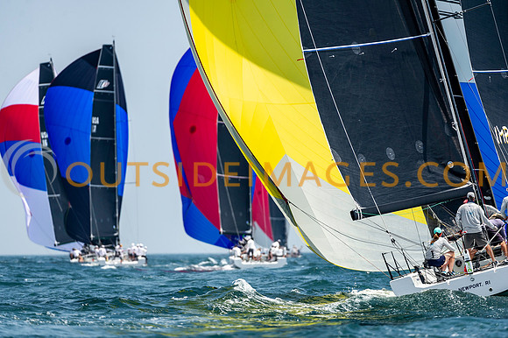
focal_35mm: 373
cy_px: 169
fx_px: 5264
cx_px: 254
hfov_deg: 5.5
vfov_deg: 3.7
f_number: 5
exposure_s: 1/2500
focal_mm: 360
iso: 400
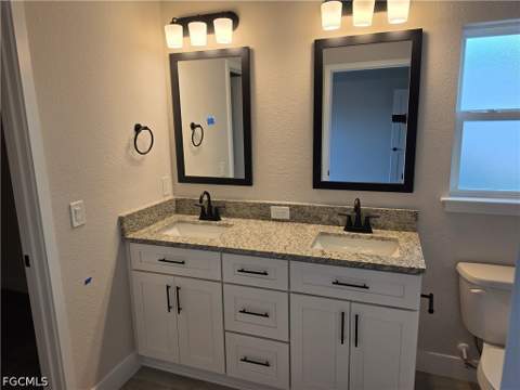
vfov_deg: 58.9
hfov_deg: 73.9
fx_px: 346
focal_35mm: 23
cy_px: 195
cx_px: 260
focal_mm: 6.5
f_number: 1.4
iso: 20
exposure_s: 1/120
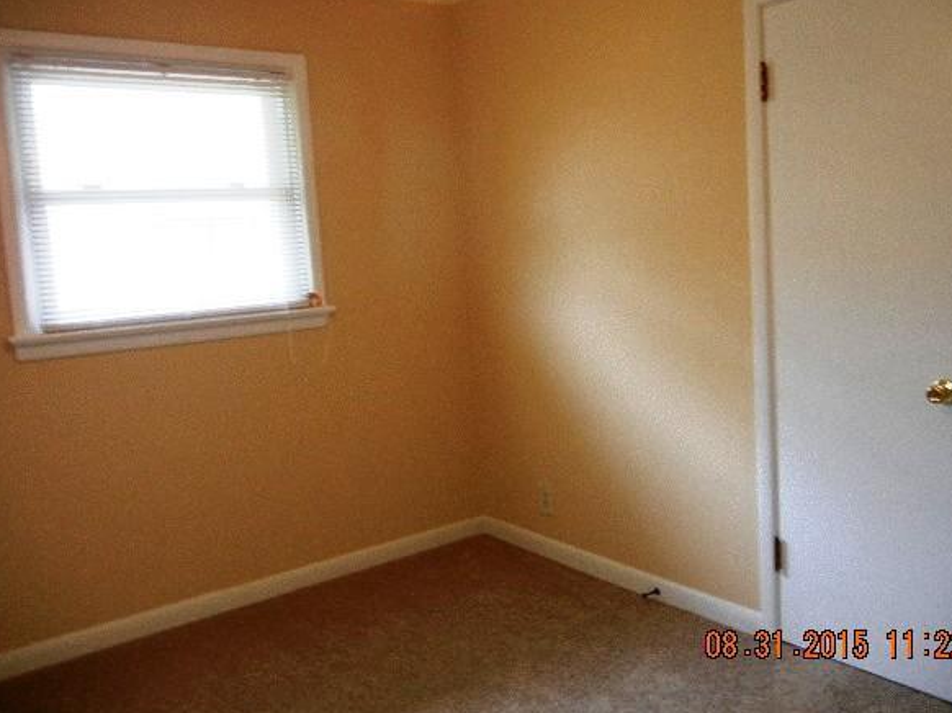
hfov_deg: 55.3
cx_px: 505
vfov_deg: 42.9
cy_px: 334
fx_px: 907
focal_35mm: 33
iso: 293
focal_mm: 5.4
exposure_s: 1/30
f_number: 3.5
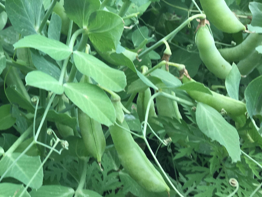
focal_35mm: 73
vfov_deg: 19.7
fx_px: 552
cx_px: -2
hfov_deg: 25.3
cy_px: 15
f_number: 2.2
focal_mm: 4.15
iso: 25
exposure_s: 1/120
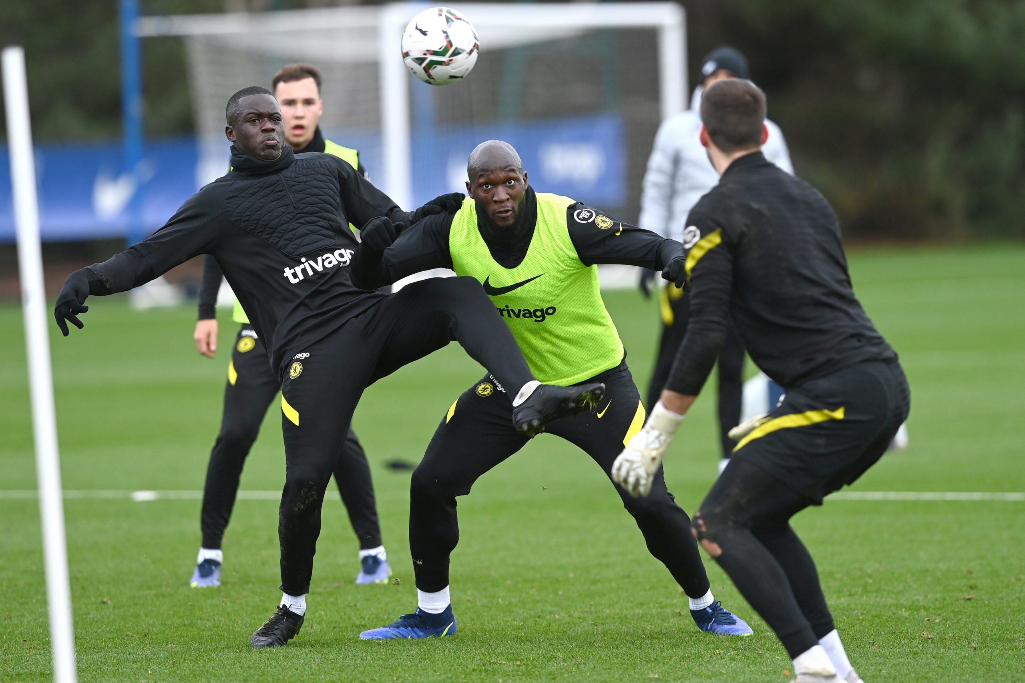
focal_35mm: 400
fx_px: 11389
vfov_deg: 3.4
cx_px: 512
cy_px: 342
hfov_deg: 5.2
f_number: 4
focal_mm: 400
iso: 800
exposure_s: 1/1250
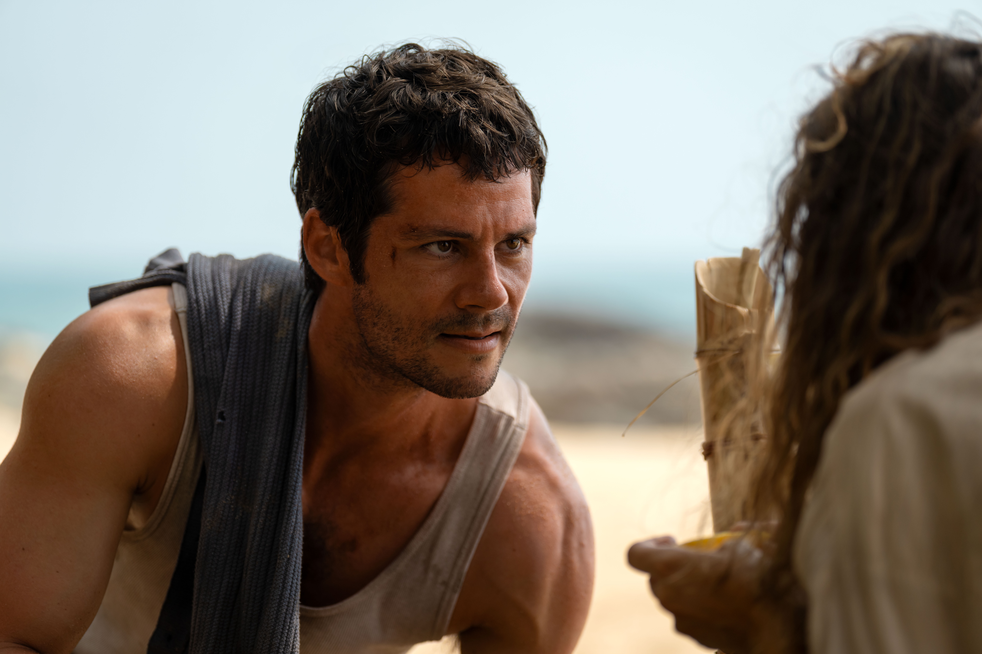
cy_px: 327
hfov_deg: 17.3
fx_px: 3219
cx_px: 491
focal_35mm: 118
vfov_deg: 11.6
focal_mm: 118
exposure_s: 1/2500
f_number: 2.8
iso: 100
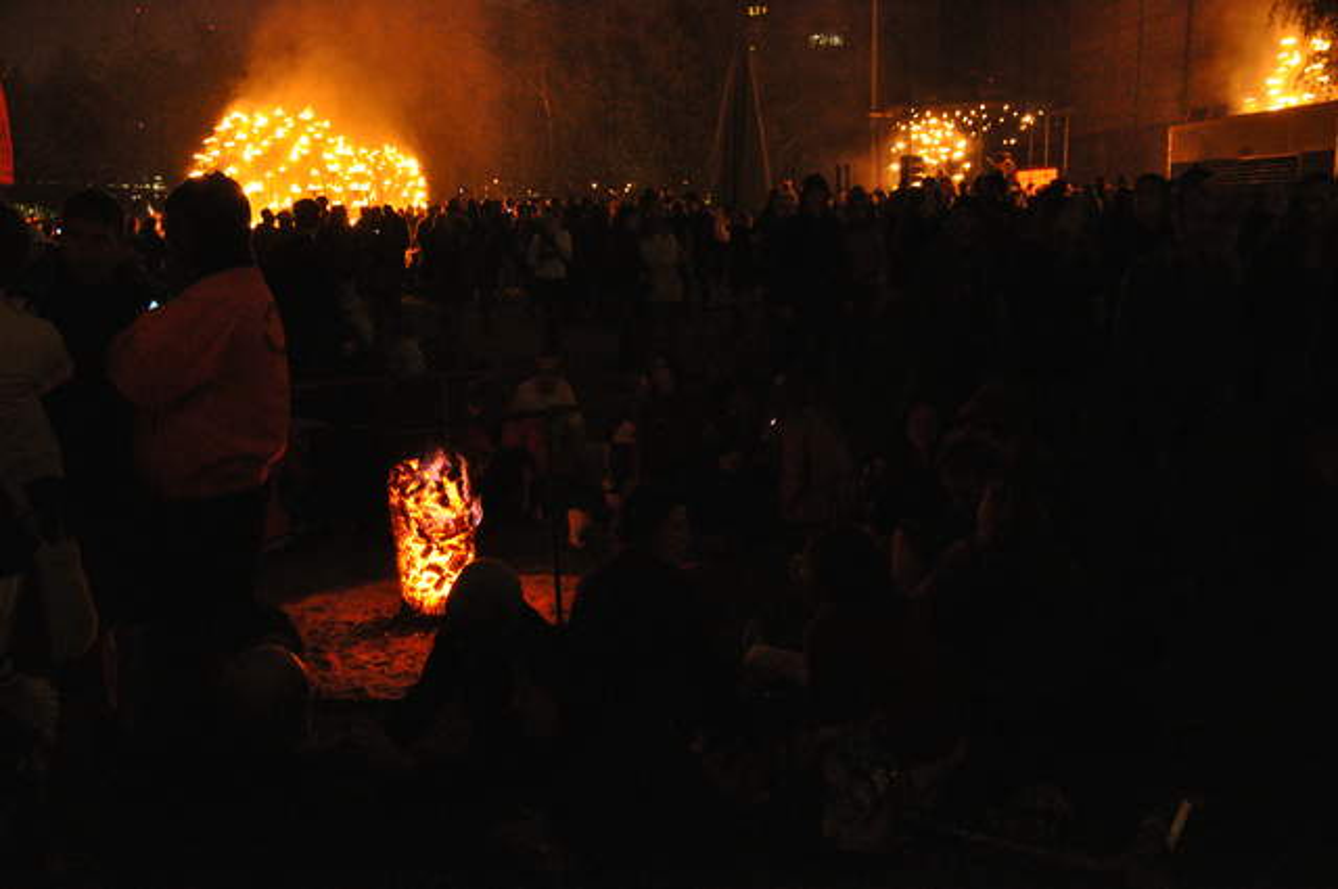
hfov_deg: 51.3
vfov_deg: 35.4
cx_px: 669
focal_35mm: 38
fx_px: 1392
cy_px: 444
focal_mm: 25
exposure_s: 1/25
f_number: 4
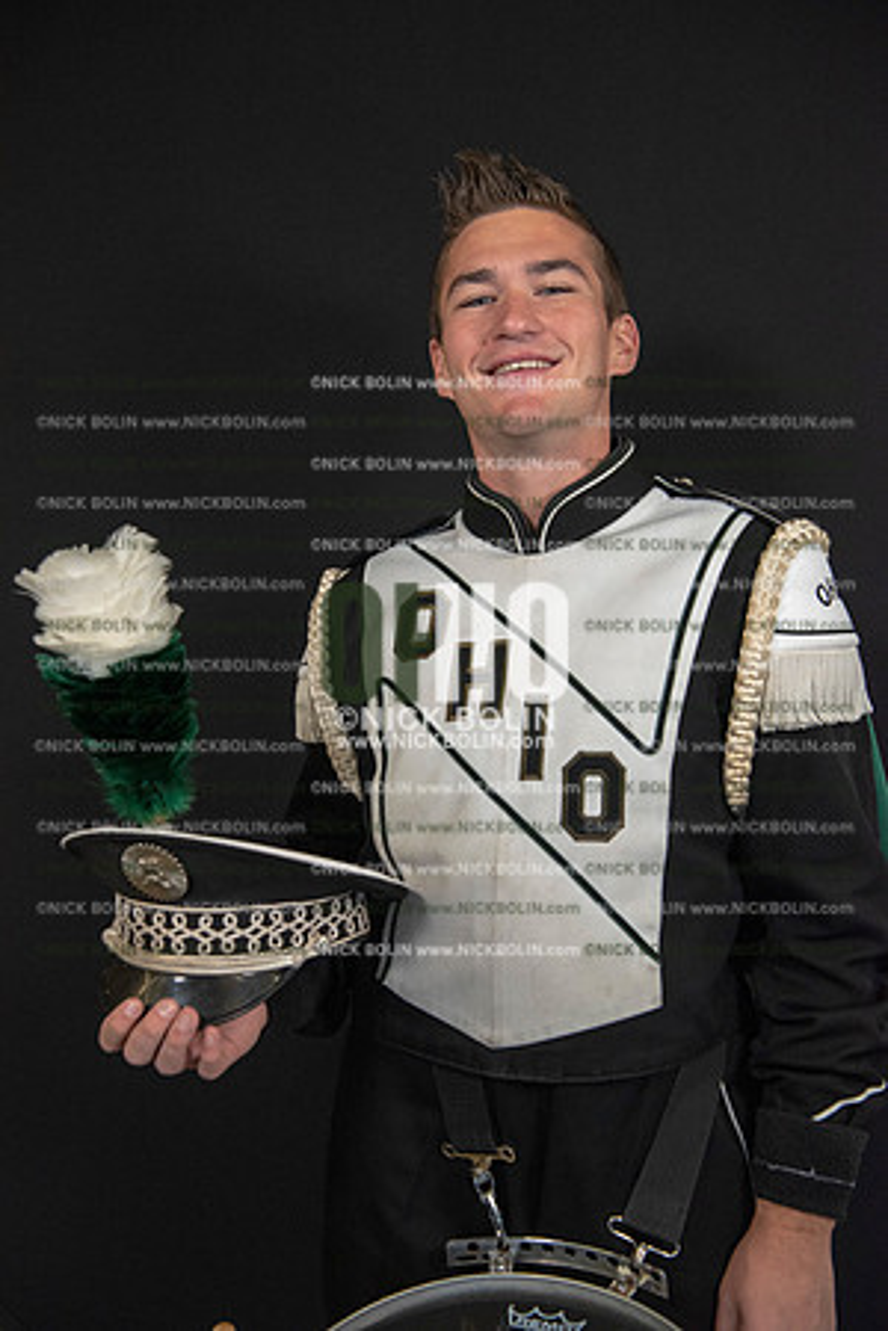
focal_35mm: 36
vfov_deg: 53.1
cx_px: 444
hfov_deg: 36.9
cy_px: 666
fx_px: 1332
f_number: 5.6
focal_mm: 36
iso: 2000
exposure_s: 1/640
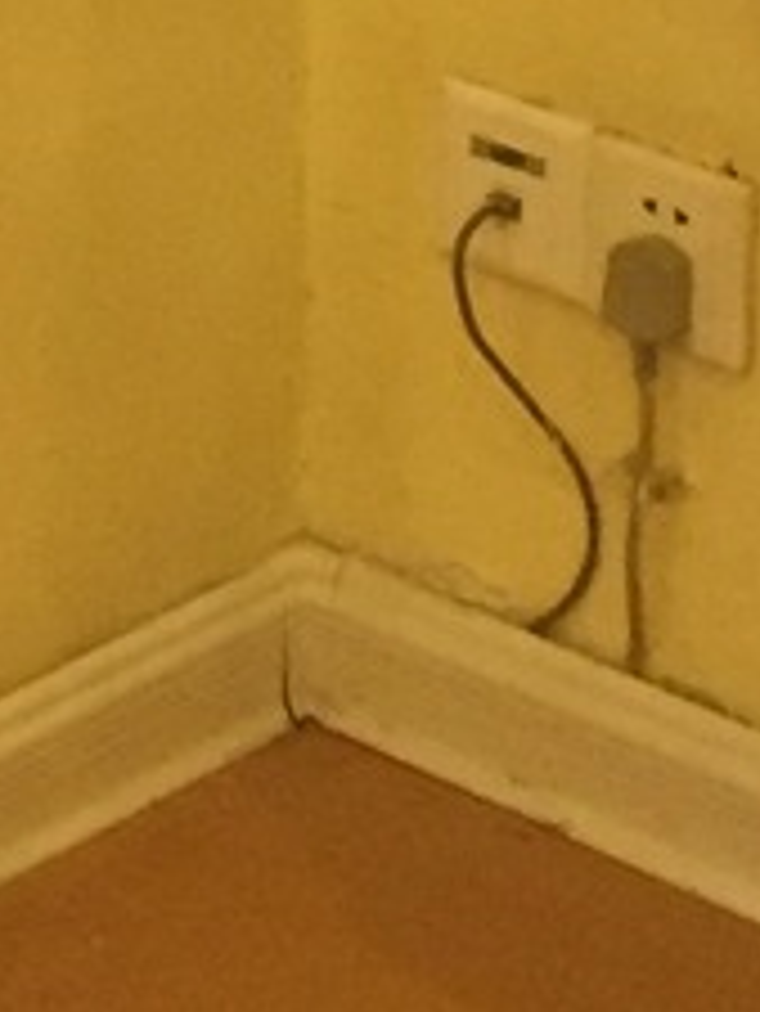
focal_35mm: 214
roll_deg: +0.4
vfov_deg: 8.5
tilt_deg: -9.1
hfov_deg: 6.8
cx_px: -560
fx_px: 6259
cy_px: -1311
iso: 250
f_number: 2.2
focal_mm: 4.15
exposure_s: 1/33
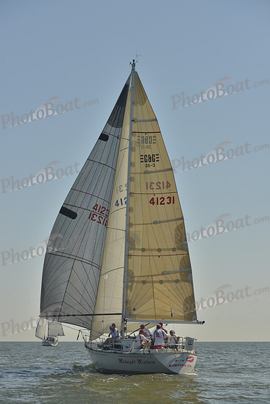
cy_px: 202
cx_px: 135
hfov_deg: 19.5
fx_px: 787
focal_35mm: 70
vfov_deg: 28.8
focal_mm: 70
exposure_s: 1/800
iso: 200
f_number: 7.1
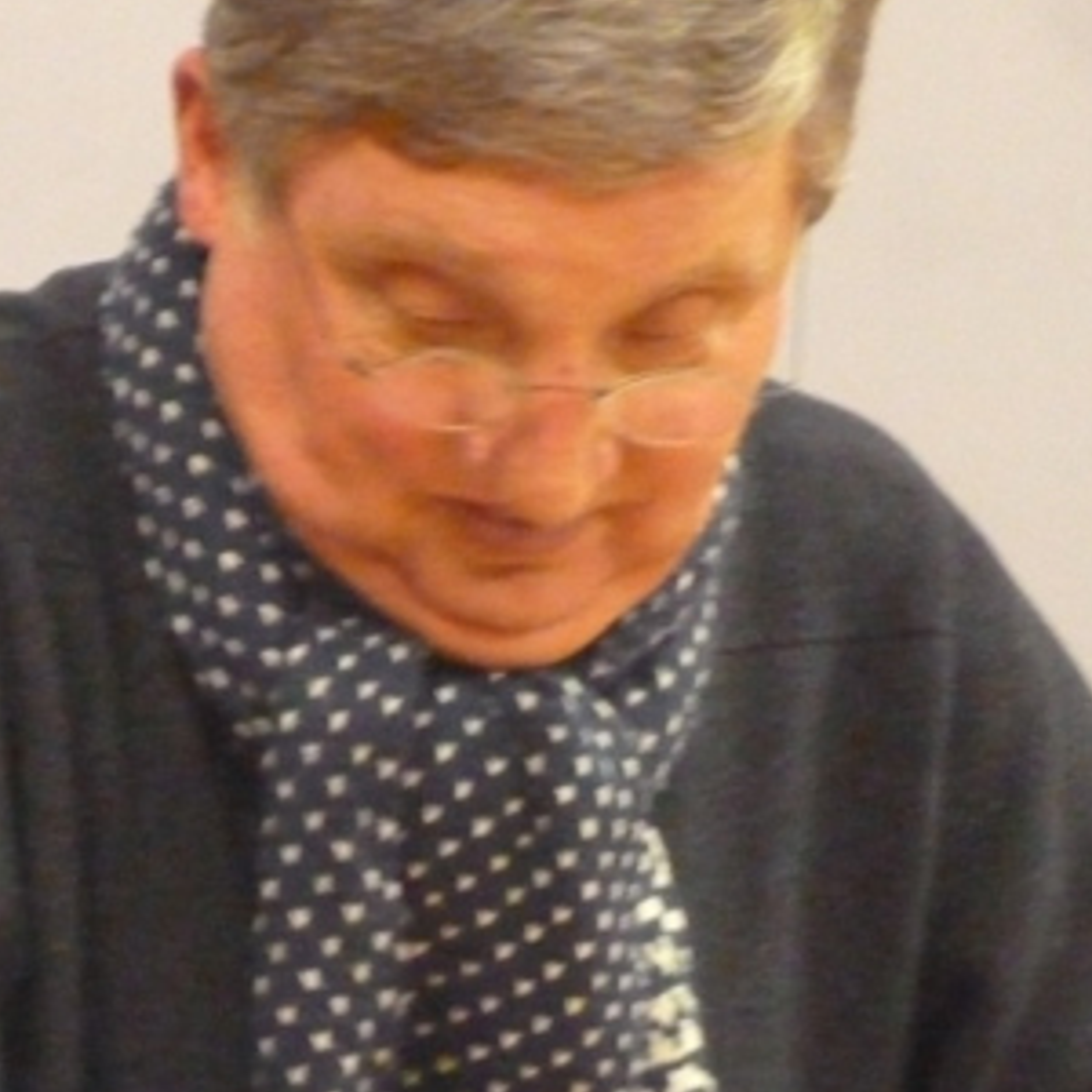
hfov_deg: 3.3
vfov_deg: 3.3
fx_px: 18952
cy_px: 775
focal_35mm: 531
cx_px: 670
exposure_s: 1/15
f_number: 4.6
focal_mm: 37
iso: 1600
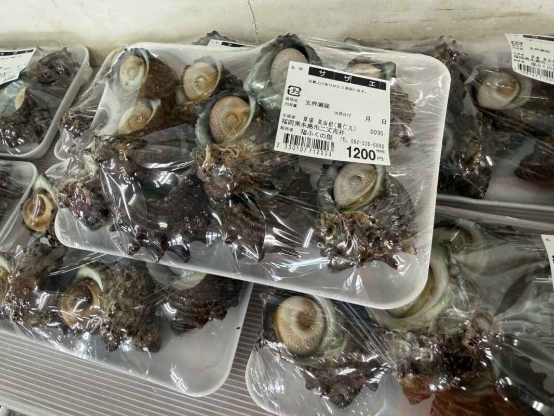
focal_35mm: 24
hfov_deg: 71.6
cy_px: 208
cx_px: 277
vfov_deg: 56.8
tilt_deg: -55.4
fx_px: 384
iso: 200
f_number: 2.2
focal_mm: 2.22
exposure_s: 1/60
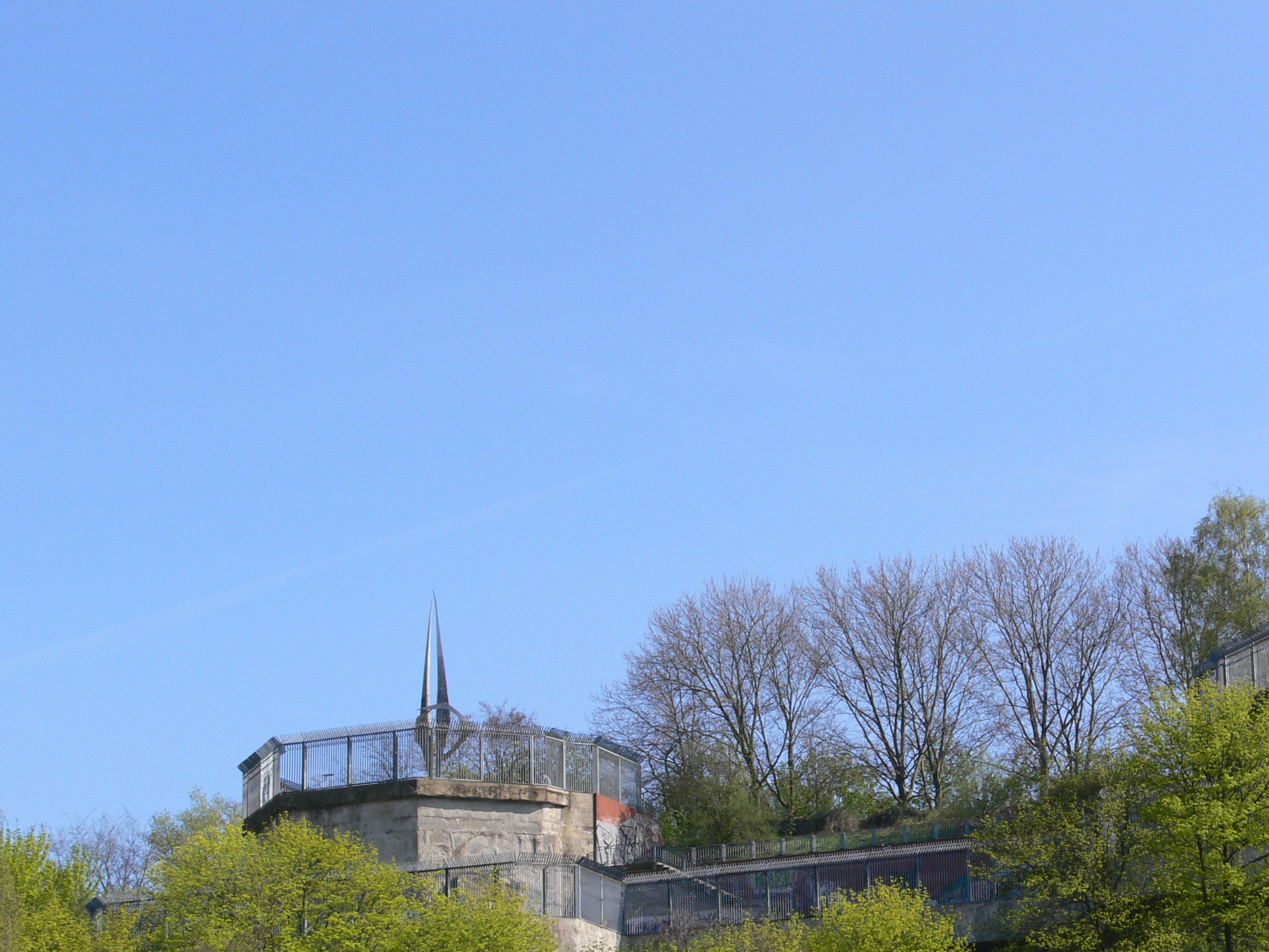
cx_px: 922
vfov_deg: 16.2
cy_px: 717
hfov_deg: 21.4
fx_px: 3336
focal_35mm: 91
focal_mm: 12.4
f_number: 5.6
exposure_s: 1/250
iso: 80
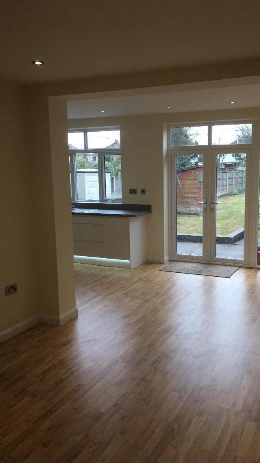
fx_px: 392
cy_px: 233
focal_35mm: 32
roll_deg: +1.5
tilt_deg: -8.2
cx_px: 167
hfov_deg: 36.4
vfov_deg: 61.0
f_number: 2.2
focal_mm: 4.15
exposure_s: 1/100
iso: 40
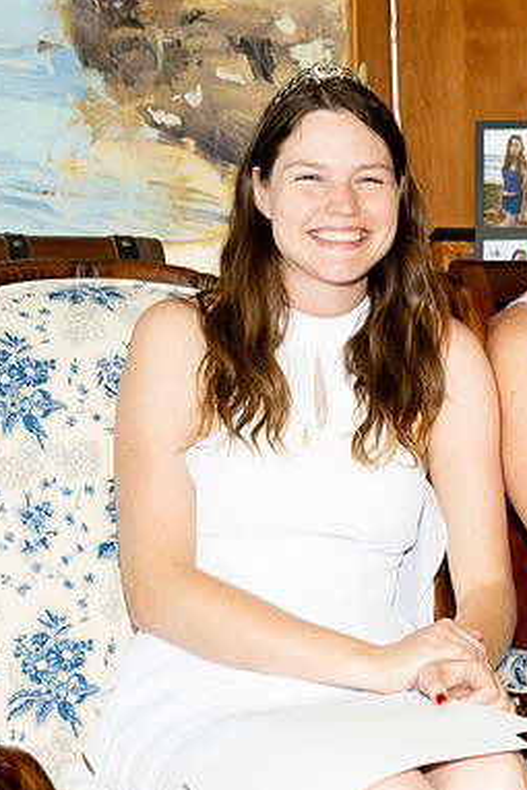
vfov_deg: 21.2
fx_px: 2106
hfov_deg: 14.0
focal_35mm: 96
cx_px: 554
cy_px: 394
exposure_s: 1/100
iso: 640
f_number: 6.3
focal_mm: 59
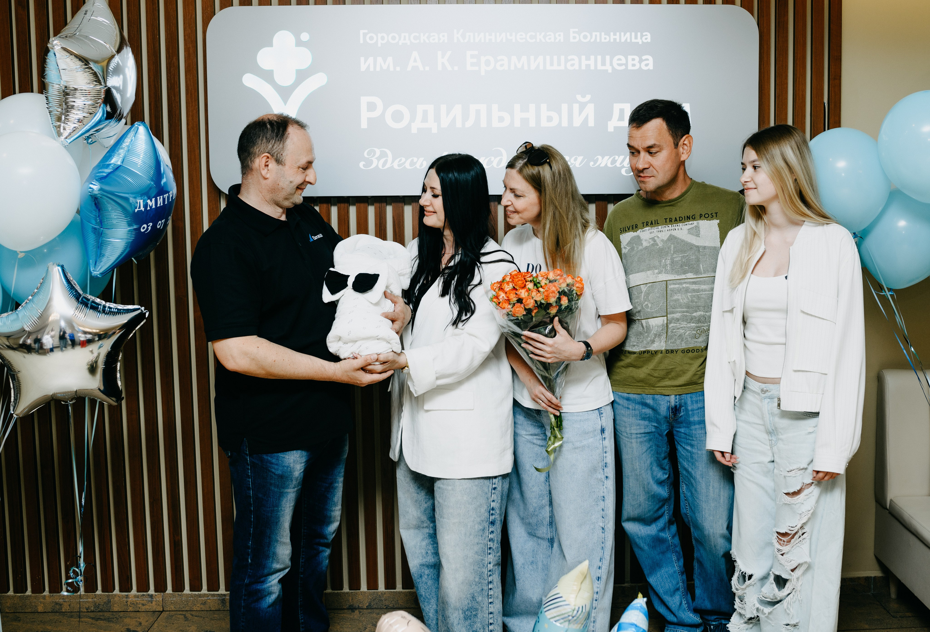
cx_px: 522
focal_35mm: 39
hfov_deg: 49.1
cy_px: 284
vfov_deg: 34.6
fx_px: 1015
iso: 200
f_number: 4
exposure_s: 1/160
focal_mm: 35
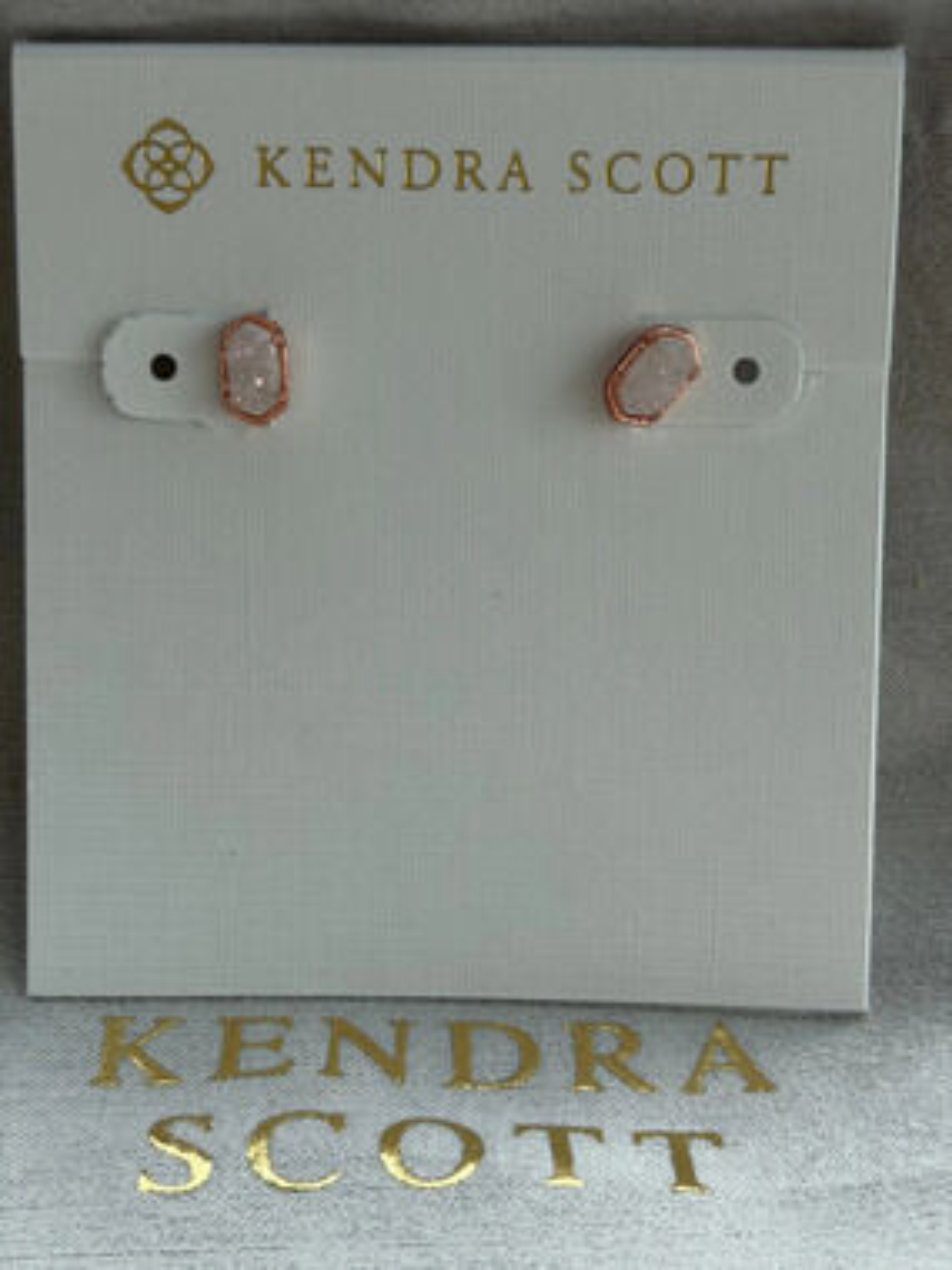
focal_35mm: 52
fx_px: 1907
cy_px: 635
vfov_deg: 36.8
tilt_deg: -33.9
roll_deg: -1.5
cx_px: 476
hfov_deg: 28.0
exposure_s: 1/441
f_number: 1.6
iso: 32
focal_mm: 5.96
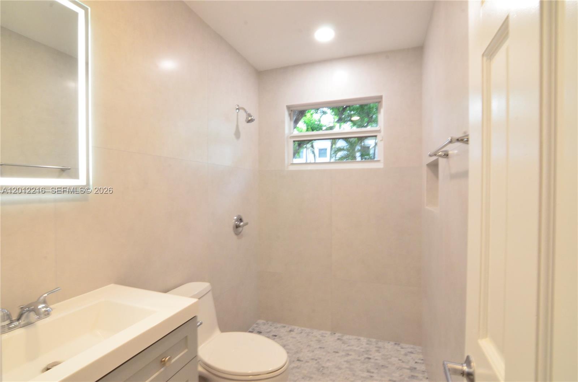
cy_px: 191
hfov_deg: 95.1
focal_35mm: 16
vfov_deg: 71.8
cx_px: 289
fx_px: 264
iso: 1250
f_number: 14
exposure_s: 1/6
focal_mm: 11
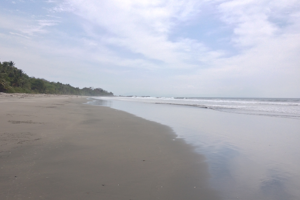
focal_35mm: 37
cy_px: 95
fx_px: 308
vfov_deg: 35.9
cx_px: 148
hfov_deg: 51.9
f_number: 2.4
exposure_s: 1/1453
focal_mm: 4.28
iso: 50
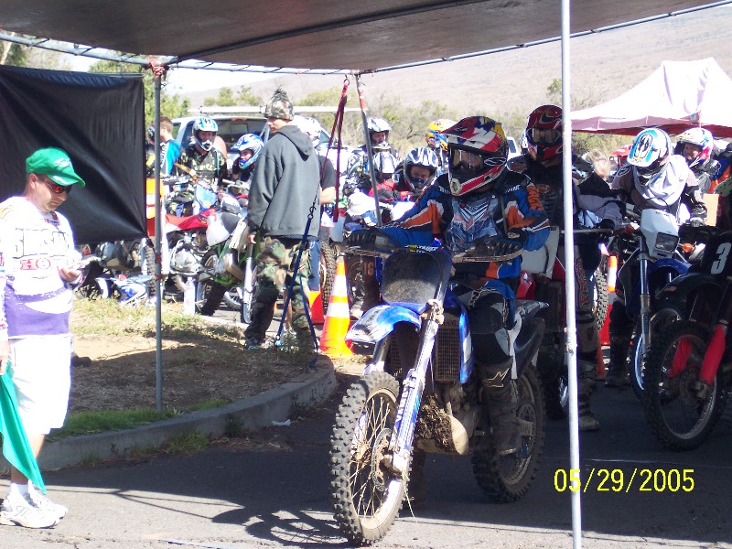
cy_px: 274
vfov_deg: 13.0
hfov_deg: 17.3
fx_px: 2411
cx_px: 366
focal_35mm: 114
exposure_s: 1/250
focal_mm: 24
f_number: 4.8
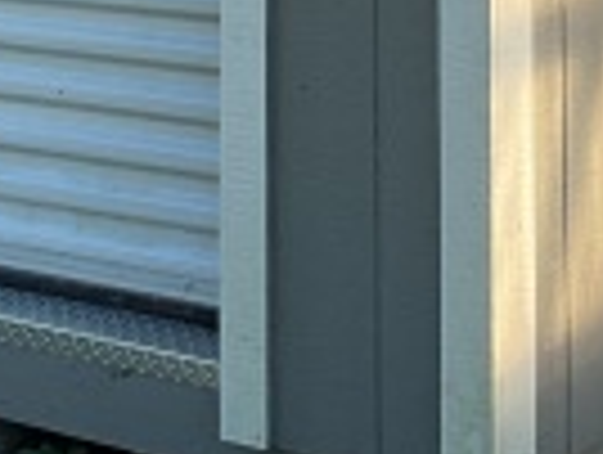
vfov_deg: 10.0
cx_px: 436
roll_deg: +1.3
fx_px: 2408
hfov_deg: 14.2
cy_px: -467
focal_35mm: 138
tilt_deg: +3.3
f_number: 1.8
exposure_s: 1/446
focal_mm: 3
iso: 16
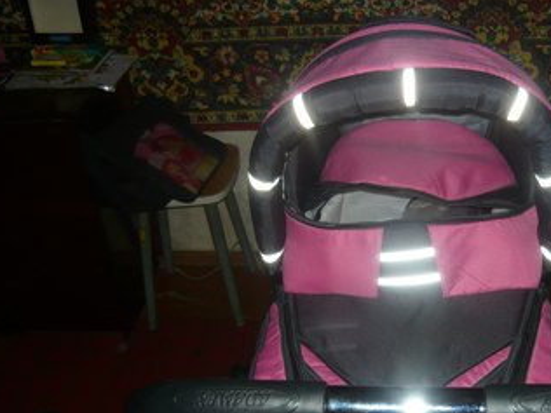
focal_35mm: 47
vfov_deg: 30.5
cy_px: 293
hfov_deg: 39.9
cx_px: 370
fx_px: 748
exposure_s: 1/30
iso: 100
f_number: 2.8
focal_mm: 5.5
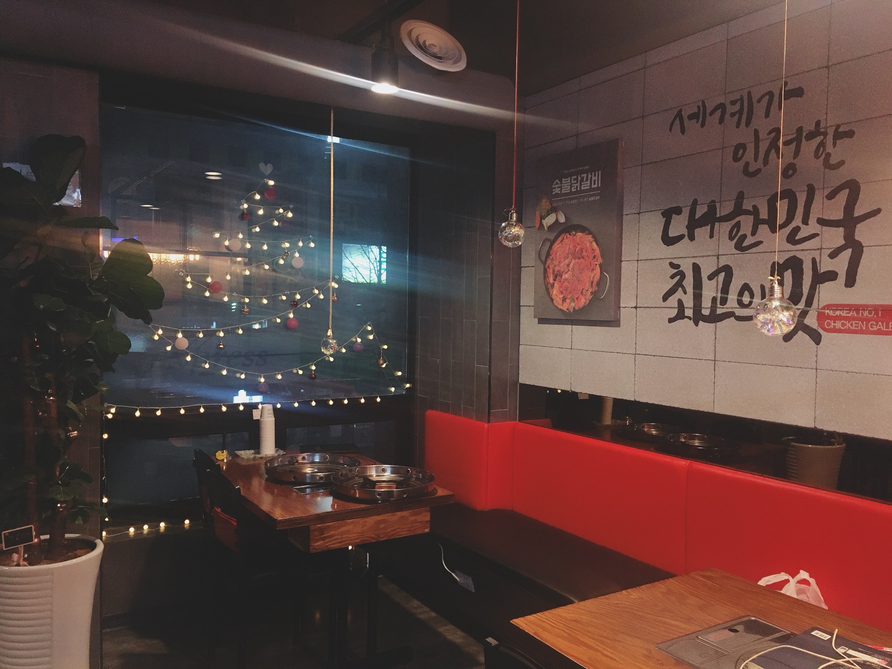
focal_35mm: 29
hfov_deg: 61.7
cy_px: 334
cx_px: 446
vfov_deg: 48.2
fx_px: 747
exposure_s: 1/30
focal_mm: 4.15
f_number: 2.2
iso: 160
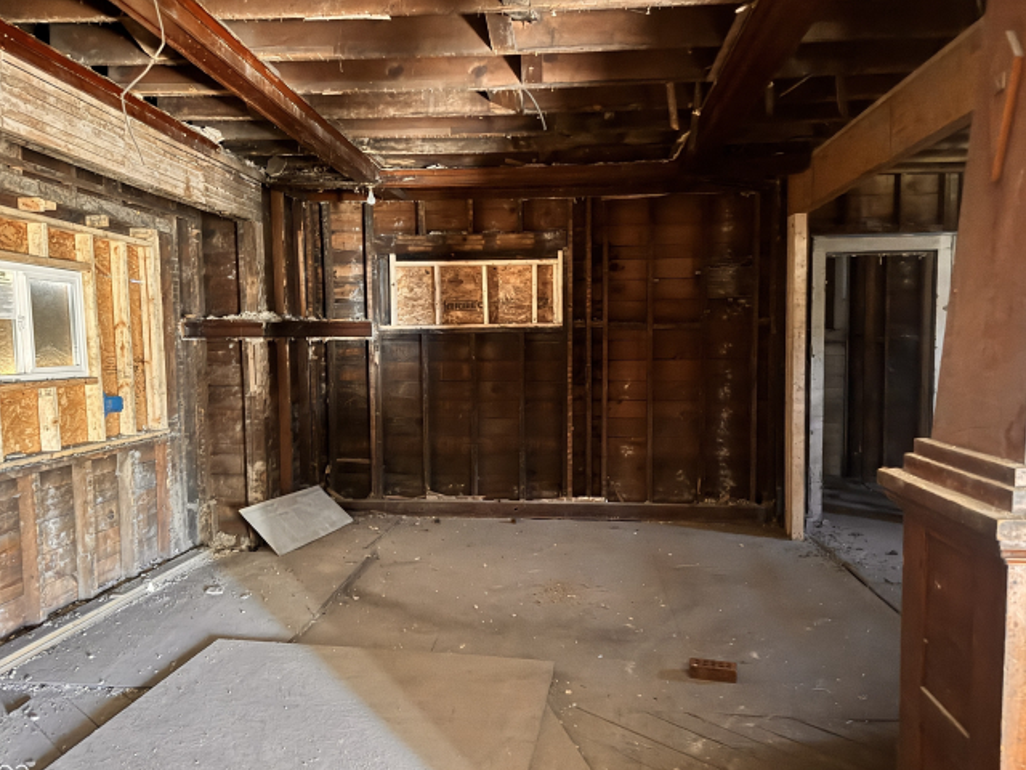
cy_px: 395
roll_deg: -1.2
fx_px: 741
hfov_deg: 69.4
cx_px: 517
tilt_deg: -4.2
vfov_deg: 54.9
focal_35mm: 25
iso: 1250
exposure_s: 1/12
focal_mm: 6.76
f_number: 1.78
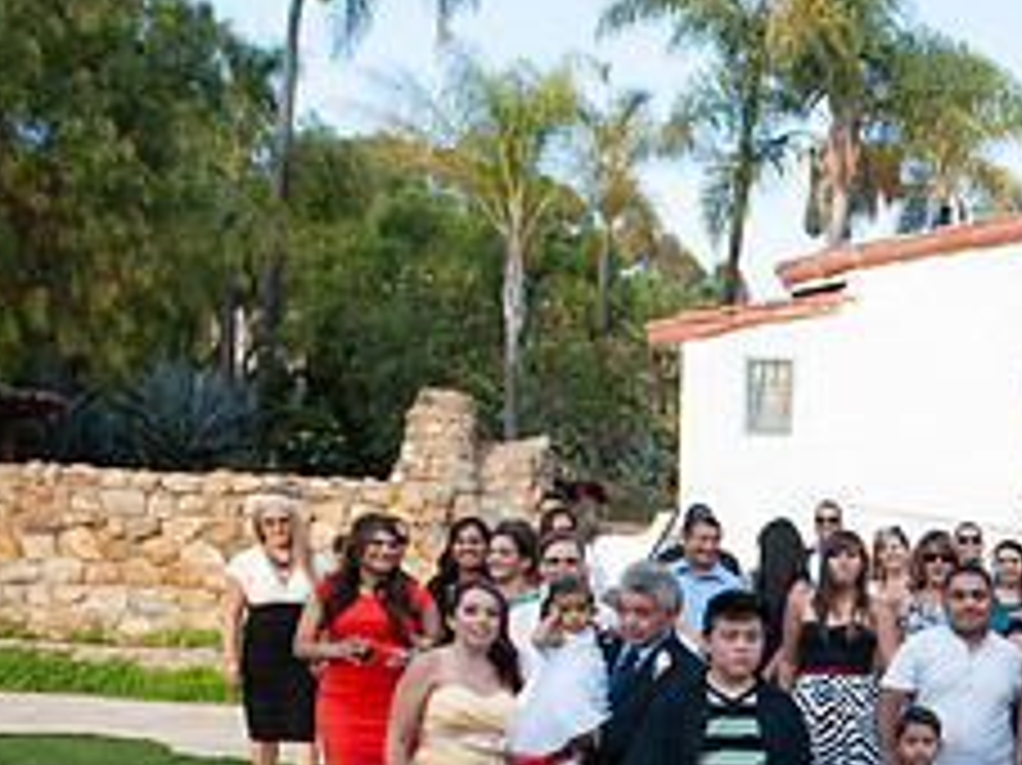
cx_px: 1234
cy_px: 850
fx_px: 1741
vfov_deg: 23.2
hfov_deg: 28.4
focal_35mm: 59
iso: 200
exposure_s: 1/250
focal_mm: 24
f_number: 4.5
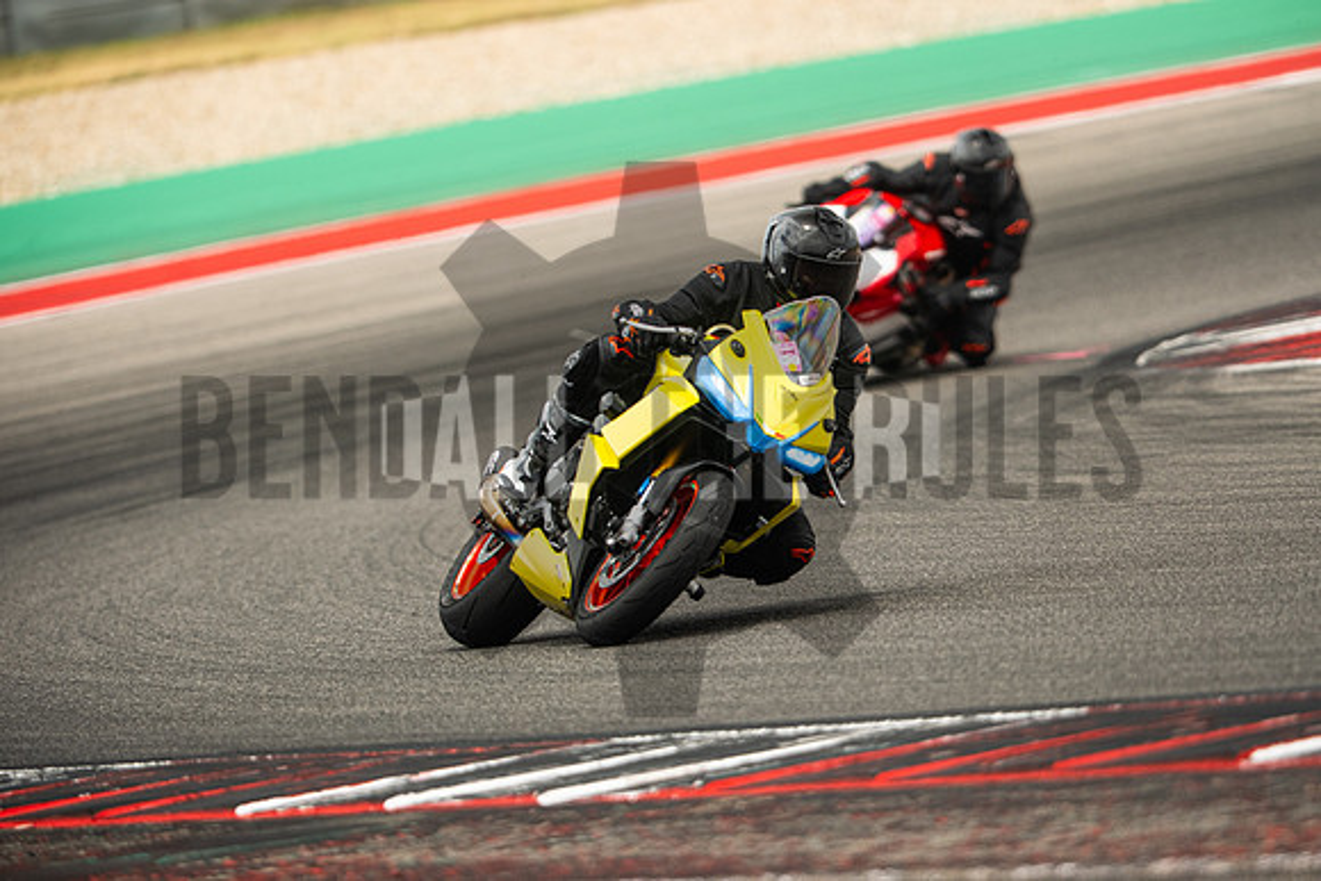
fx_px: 15415
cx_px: 660
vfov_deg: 3.3
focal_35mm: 420
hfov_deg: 4.9
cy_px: 440
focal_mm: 280
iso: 400
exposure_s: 1/2000
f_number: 2.8
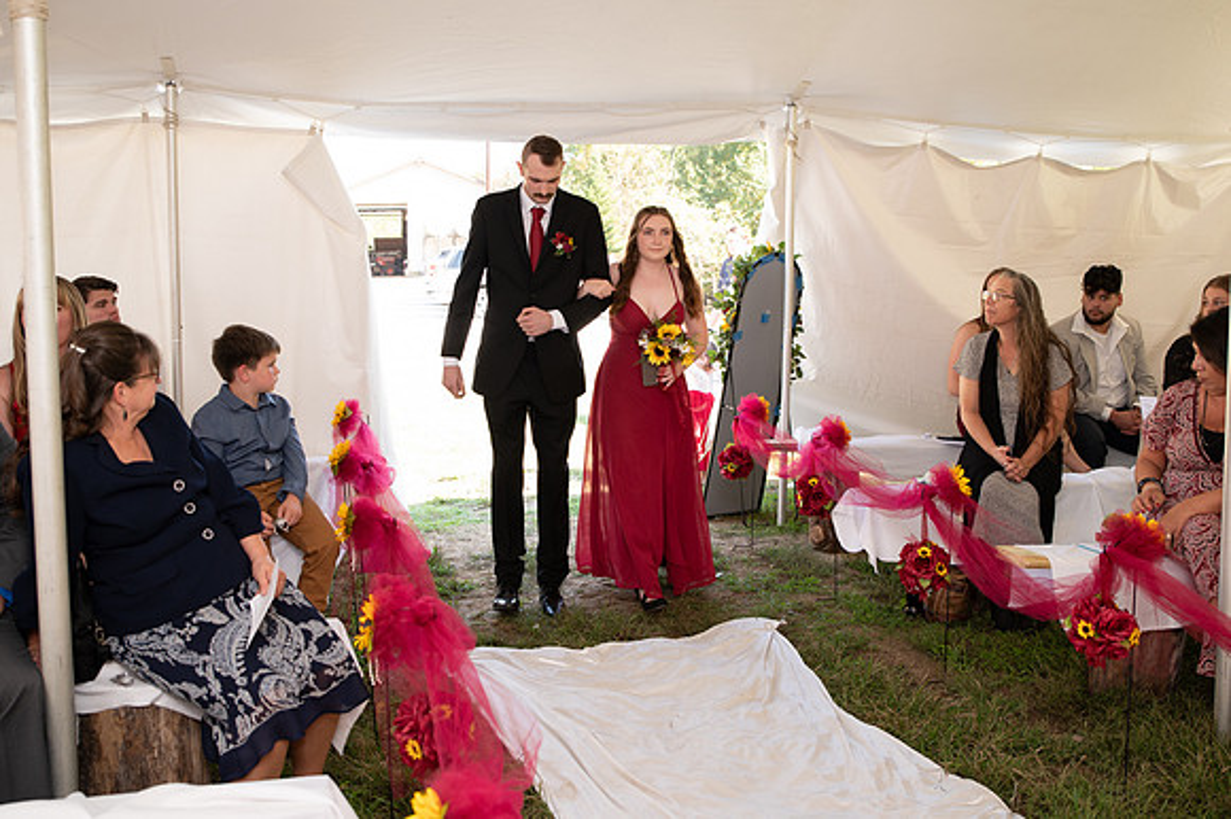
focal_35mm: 36
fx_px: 1243
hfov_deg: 52.7
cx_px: 611
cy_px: 377
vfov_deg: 36.5
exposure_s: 1/200
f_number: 3.2
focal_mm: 31
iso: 320
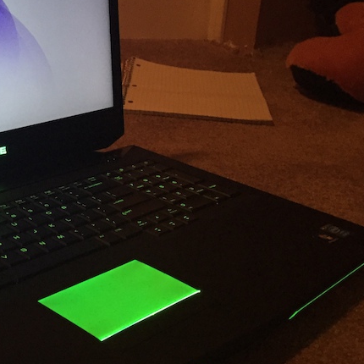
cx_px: -3
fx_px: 726
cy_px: 153
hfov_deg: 26.6
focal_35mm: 61
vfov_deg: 28.1
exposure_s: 1/24
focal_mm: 4.15
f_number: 2.2
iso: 250
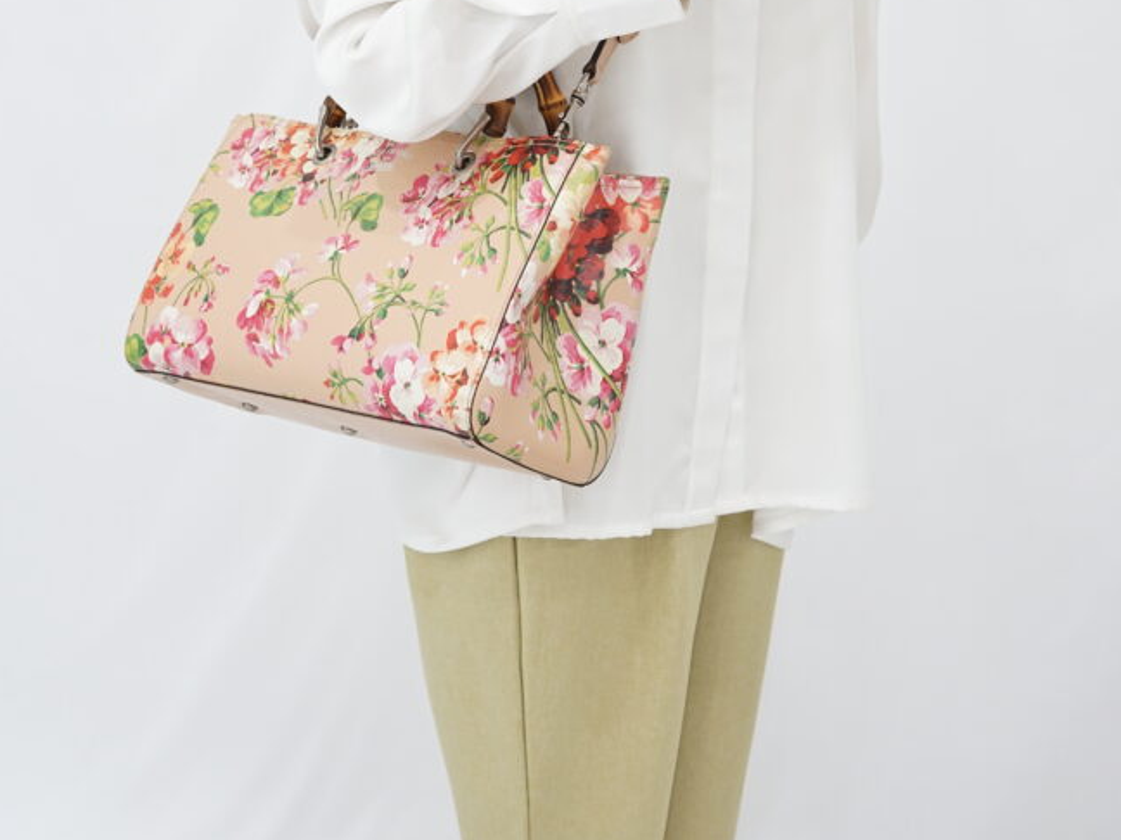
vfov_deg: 19.2
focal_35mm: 76
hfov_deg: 25.7
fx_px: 2461
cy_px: 168
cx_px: 580
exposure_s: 1/8
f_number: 6.3
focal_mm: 50
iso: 640
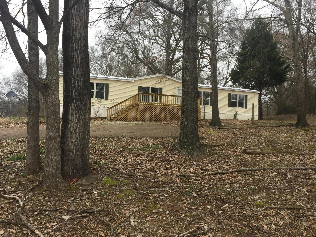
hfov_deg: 61.7
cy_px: 118
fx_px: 265
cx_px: 158
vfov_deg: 48.2
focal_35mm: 29
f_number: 2.2
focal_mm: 4.15
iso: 32
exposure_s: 1/434
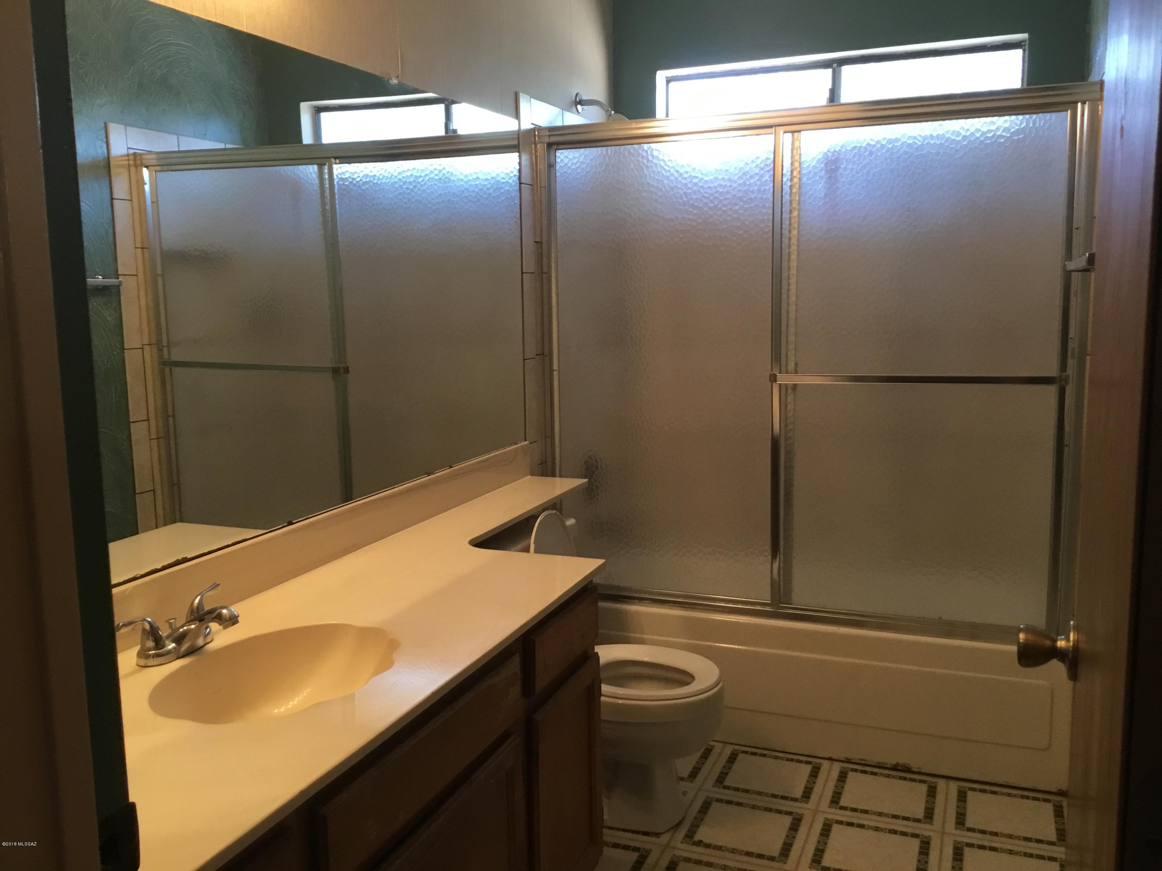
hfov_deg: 58.4
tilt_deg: -9.0
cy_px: 436
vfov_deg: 45.4
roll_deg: +1.3
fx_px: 1041
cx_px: 581
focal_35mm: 31
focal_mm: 3.3
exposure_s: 1/30
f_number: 2.4
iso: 100
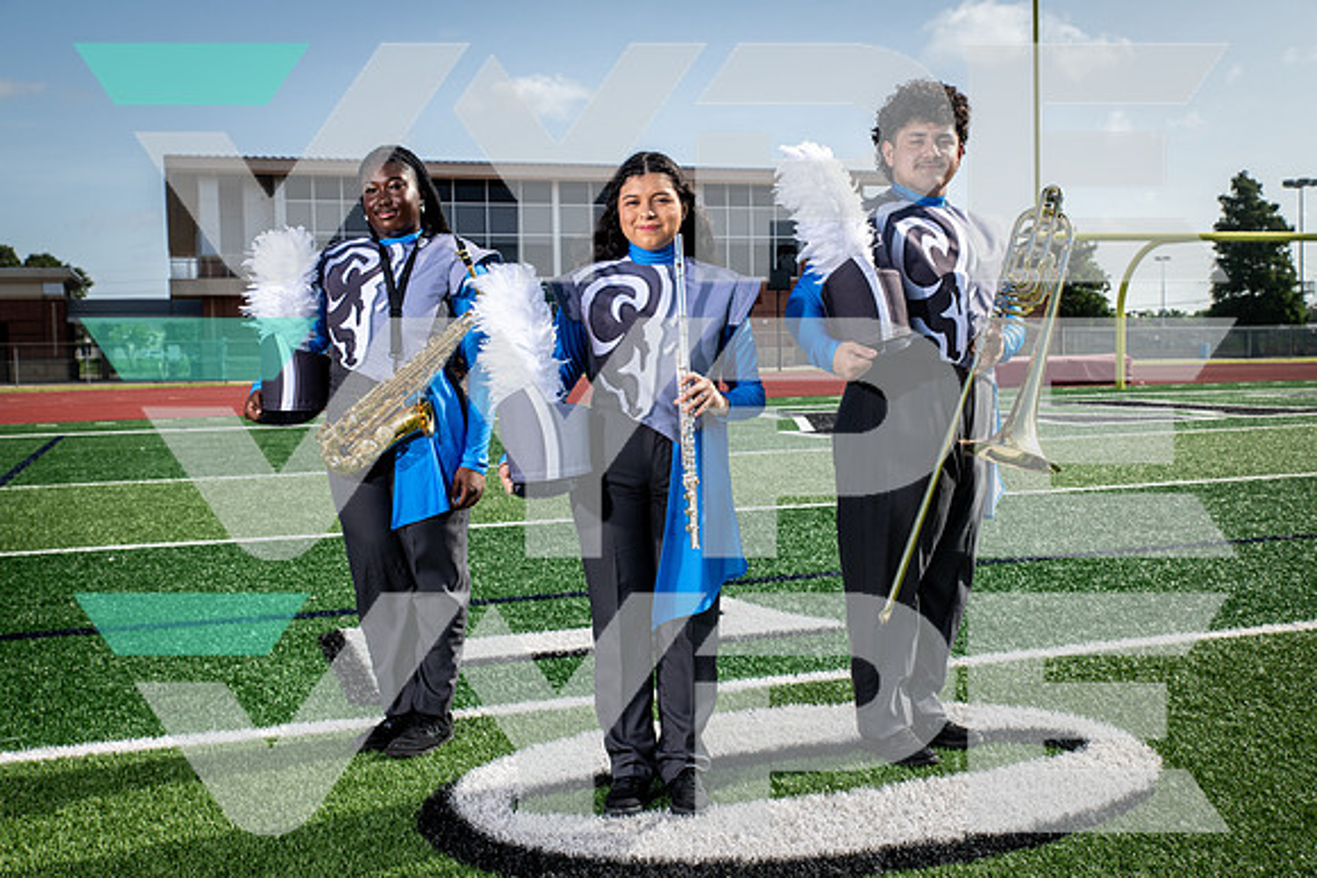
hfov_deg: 50.7
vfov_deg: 35.1
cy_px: 439
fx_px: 1390
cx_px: 658
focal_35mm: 38
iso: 125
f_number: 7.1
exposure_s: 1/400
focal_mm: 38
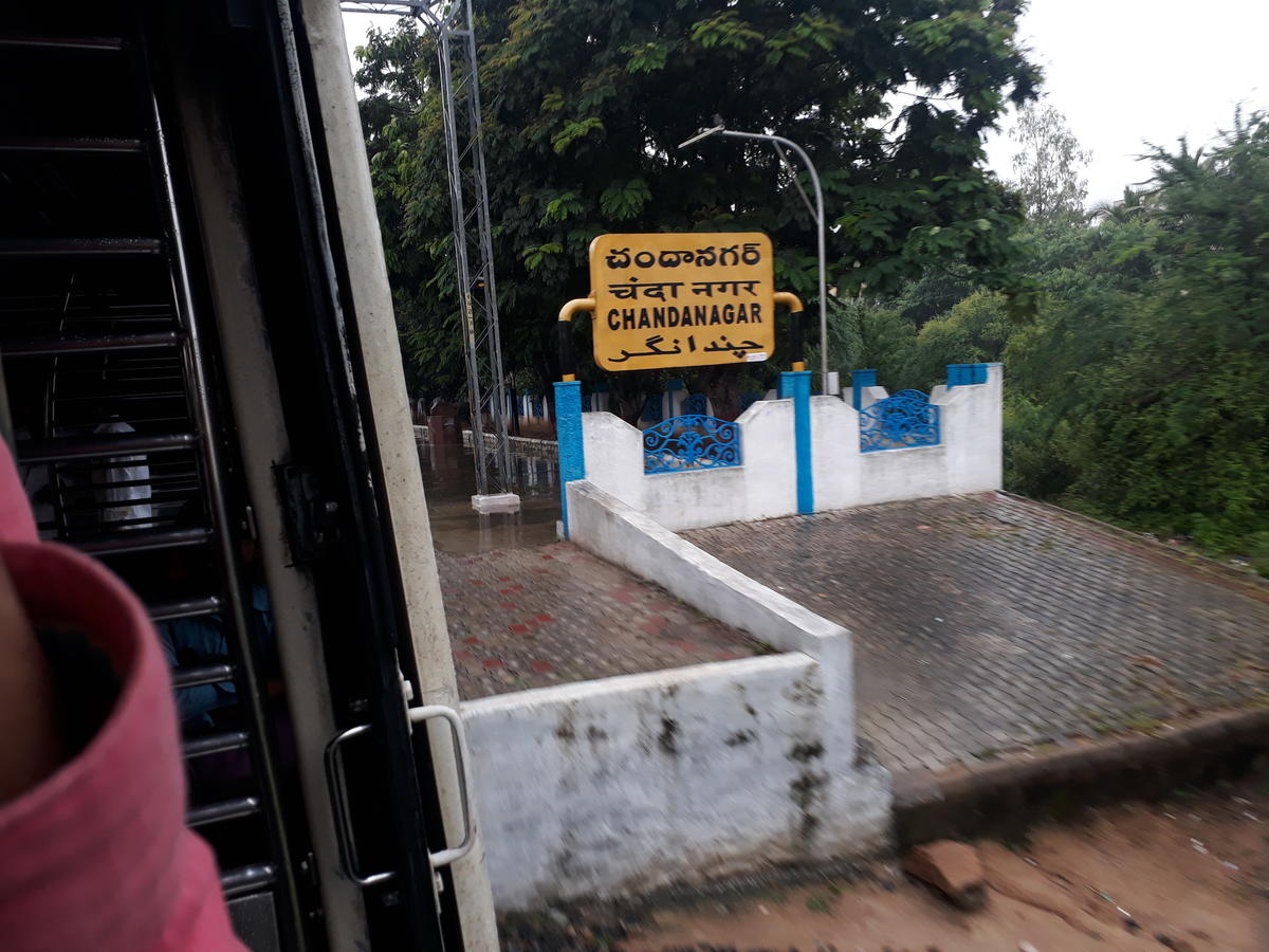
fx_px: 990
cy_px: 476
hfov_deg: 65.3
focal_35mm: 27
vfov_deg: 51.4
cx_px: 634
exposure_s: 1/105
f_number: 1.9
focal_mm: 3.6
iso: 40
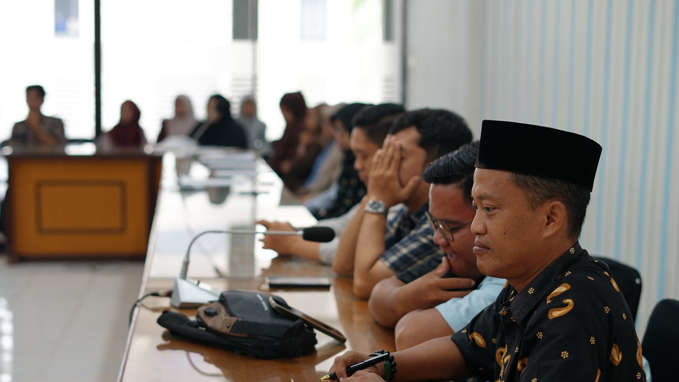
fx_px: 1134
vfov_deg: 19.1
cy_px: 210
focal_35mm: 63
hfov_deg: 33.3
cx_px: 334
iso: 320
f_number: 2.5
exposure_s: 1/80
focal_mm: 50
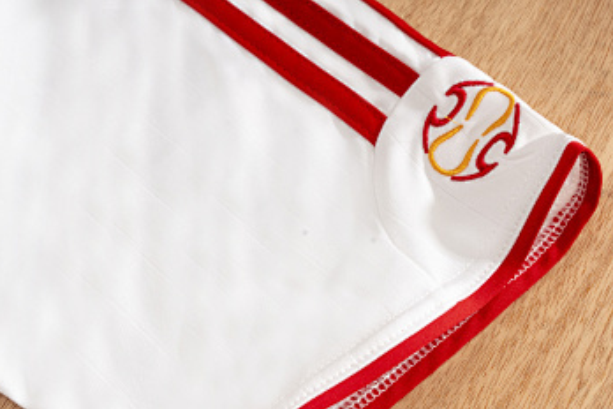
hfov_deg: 25.6
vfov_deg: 17.2
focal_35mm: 79
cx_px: 388
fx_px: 1345
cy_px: 279
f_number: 11
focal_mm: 55
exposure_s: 1/125
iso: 100
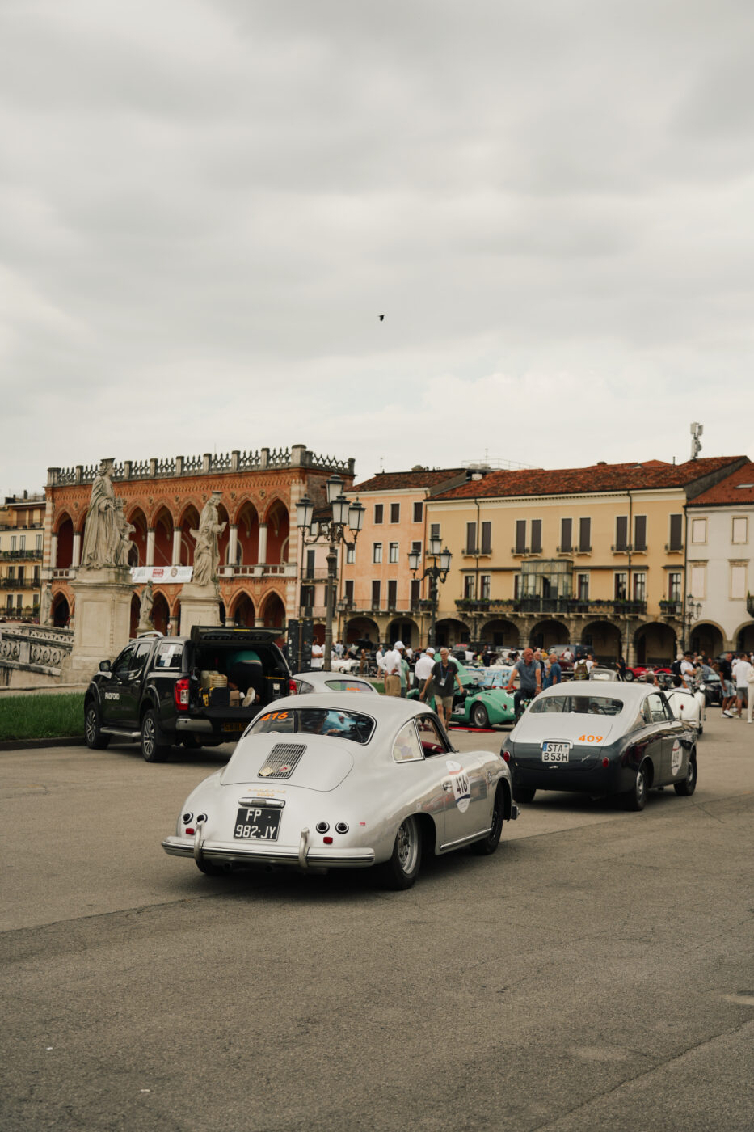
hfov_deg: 29.2
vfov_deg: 42.7
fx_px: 1445
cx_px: 377
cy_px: 566
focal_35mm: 46
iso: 100
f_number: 4
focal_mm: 46
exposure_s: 1/250
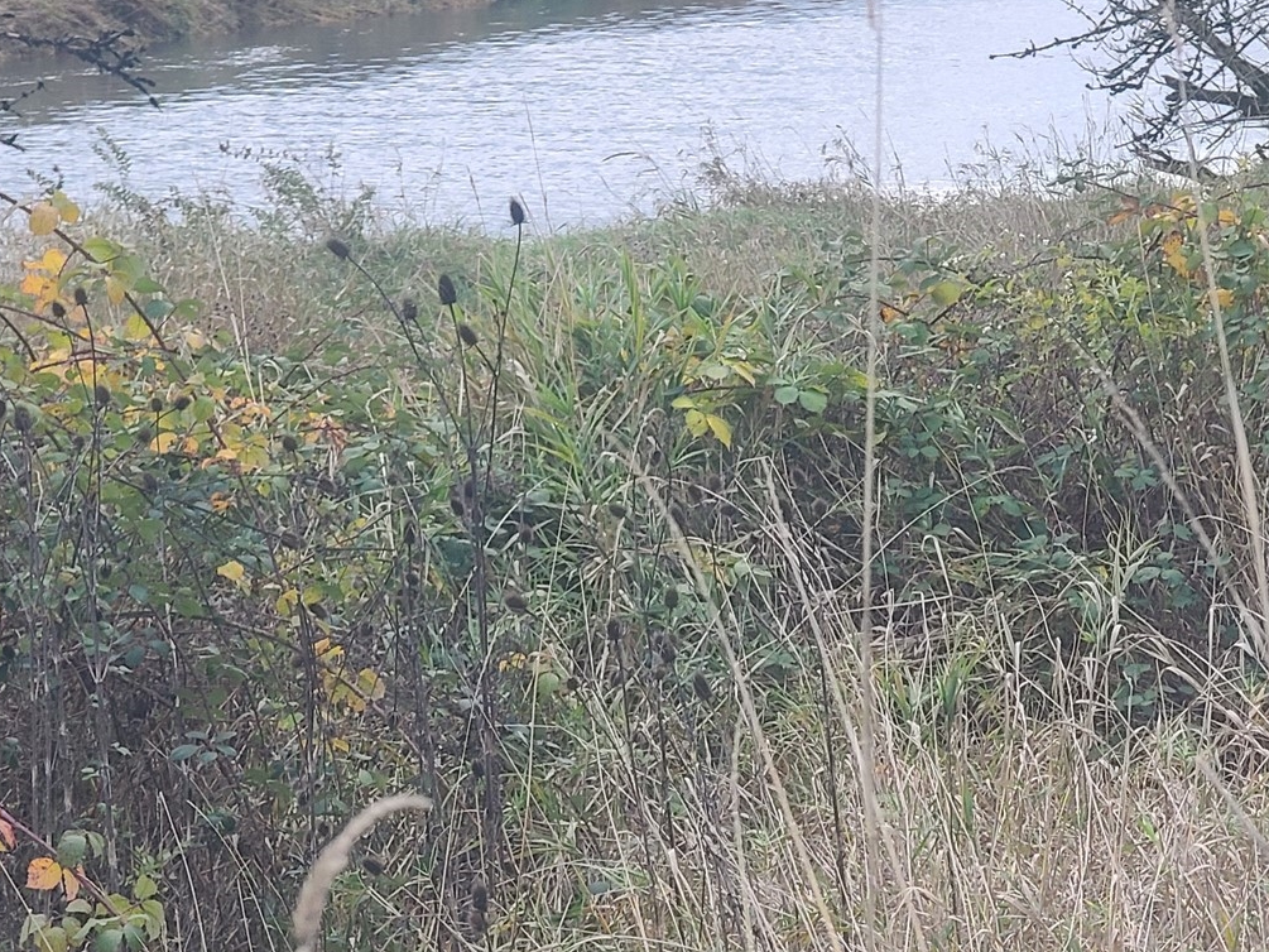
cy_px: 609
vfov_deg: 9.0
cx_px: 814
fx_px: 6013
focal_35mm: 164
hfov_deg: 12.0
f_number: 3.5
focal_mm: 19
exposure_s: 1/60
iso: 160
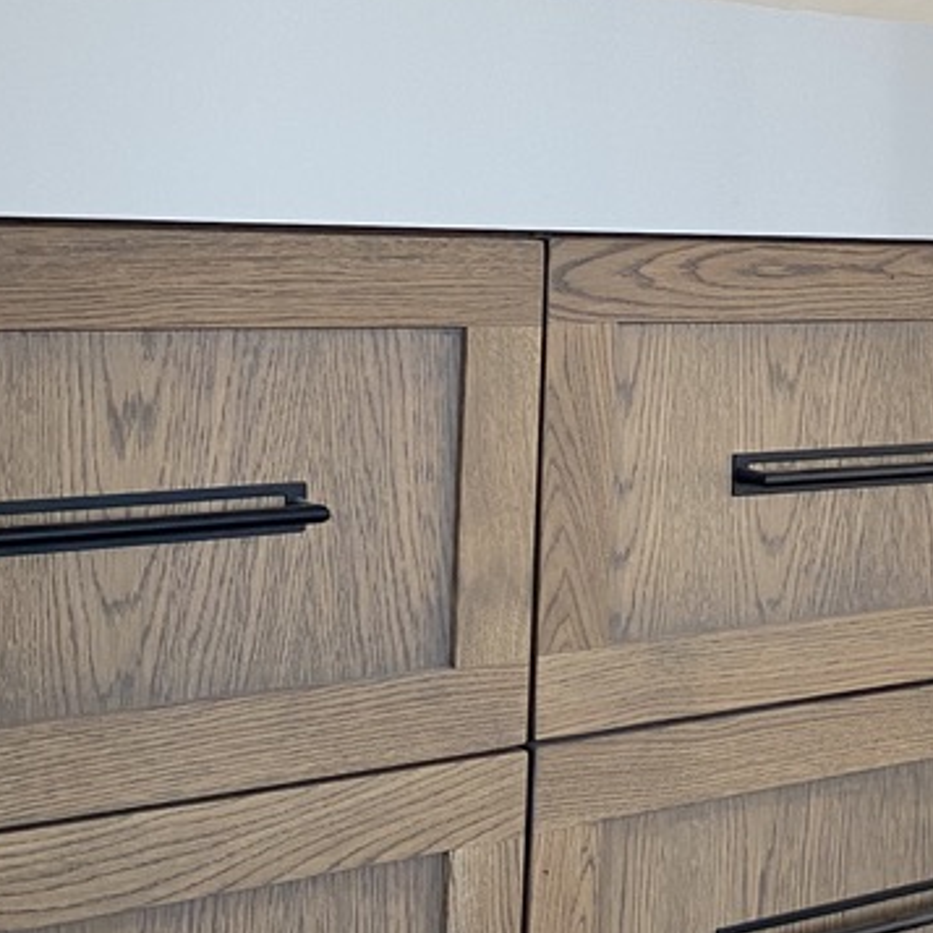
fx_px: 2013
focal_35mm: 66
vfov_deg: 26.0
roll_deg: -2.4
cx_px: 674
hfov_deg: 25.8
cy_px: 316
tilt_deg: -3.1
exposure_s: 1/79
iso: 125
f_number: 1.8
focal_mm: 4.25
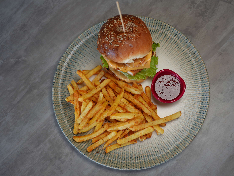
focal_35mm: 46
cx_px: 130
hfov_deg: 41.2
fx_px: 311
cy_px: 87
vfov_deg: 31.5
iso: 160
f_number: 4
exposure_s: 1/160
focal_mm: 42
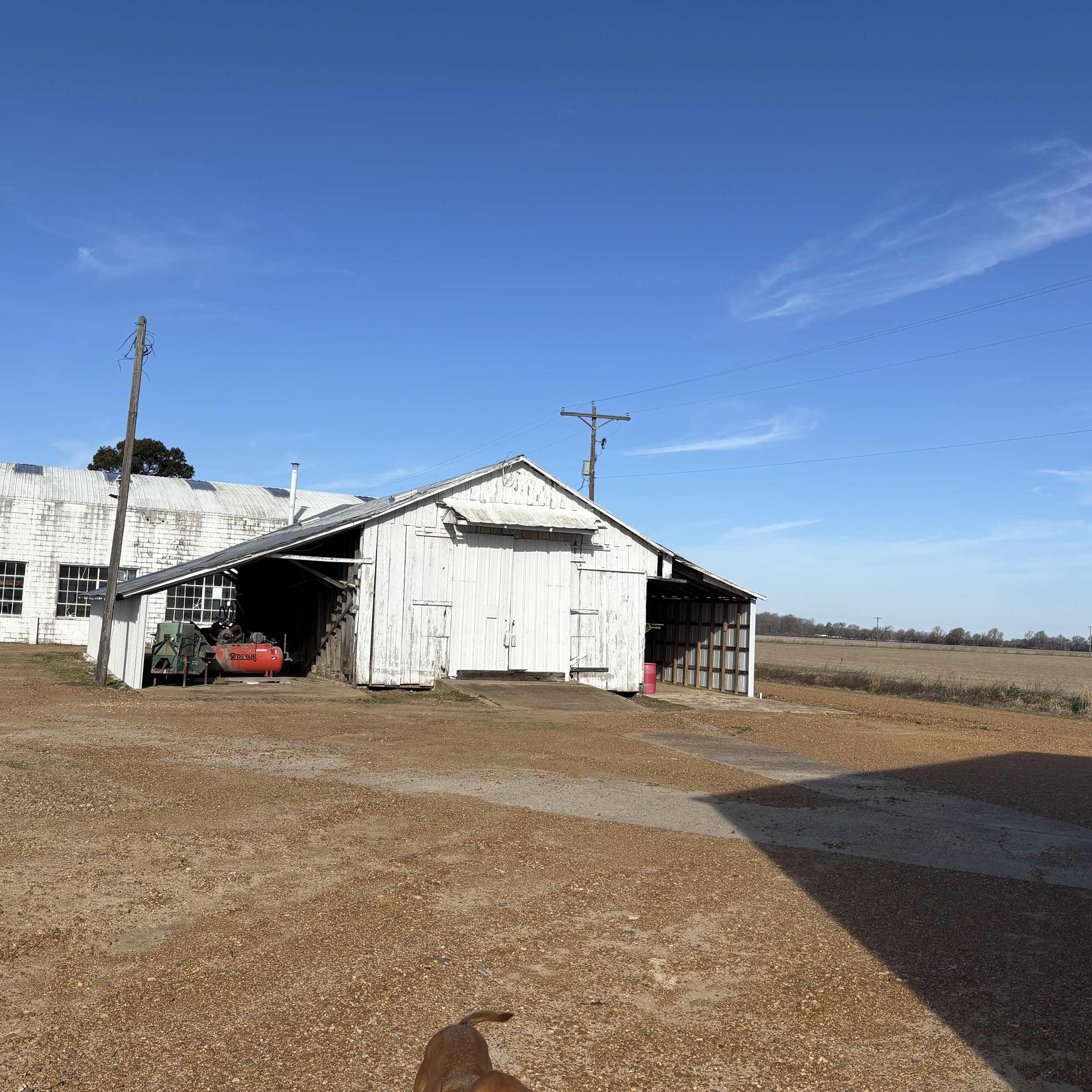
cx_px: 515
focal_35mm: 31
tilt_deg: +2.0
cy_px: 545
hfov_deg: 52.5
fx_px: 1106
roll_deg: -2.9
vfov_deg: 52.5
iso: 50
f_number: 1.6
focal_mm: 5.96
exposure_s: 1/5348
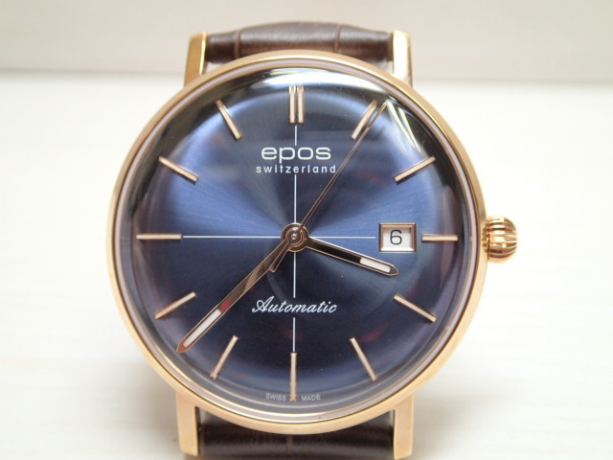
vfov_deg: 36.0
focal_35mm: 40
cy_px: 230
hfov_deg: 46.8
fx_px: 708
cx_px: 306
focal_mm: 7.34
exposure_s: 1/160
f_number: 2.8
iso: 320
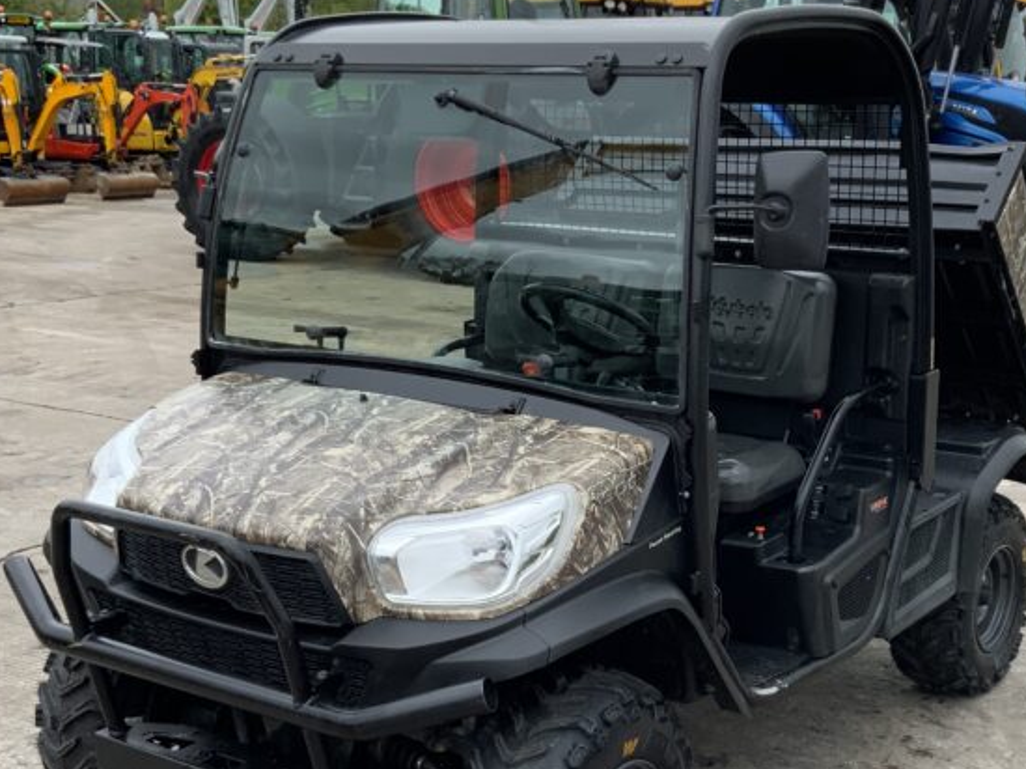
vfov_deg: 26.9
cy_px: 478
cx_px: 664
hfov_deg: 35.3
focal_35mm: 54
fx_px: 1600
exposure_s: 1/739
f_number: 1.8
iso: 16
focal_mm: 3
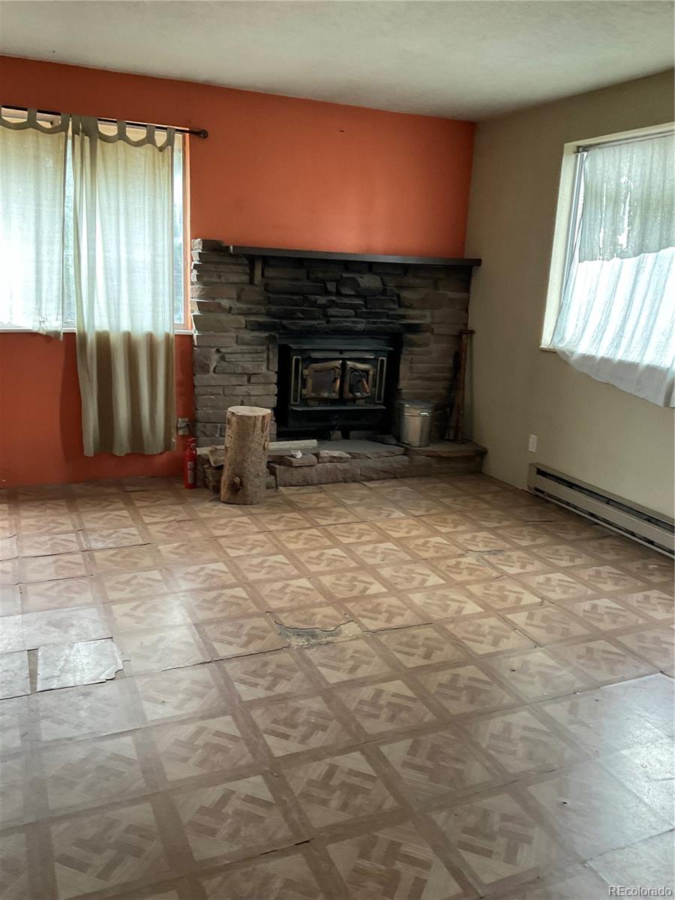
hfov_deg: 48.2
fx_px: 754
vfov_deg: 61.7
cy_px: 450
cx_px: 338
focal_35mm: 29
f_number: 1.8
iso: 125
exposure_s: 1/60
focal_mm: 3
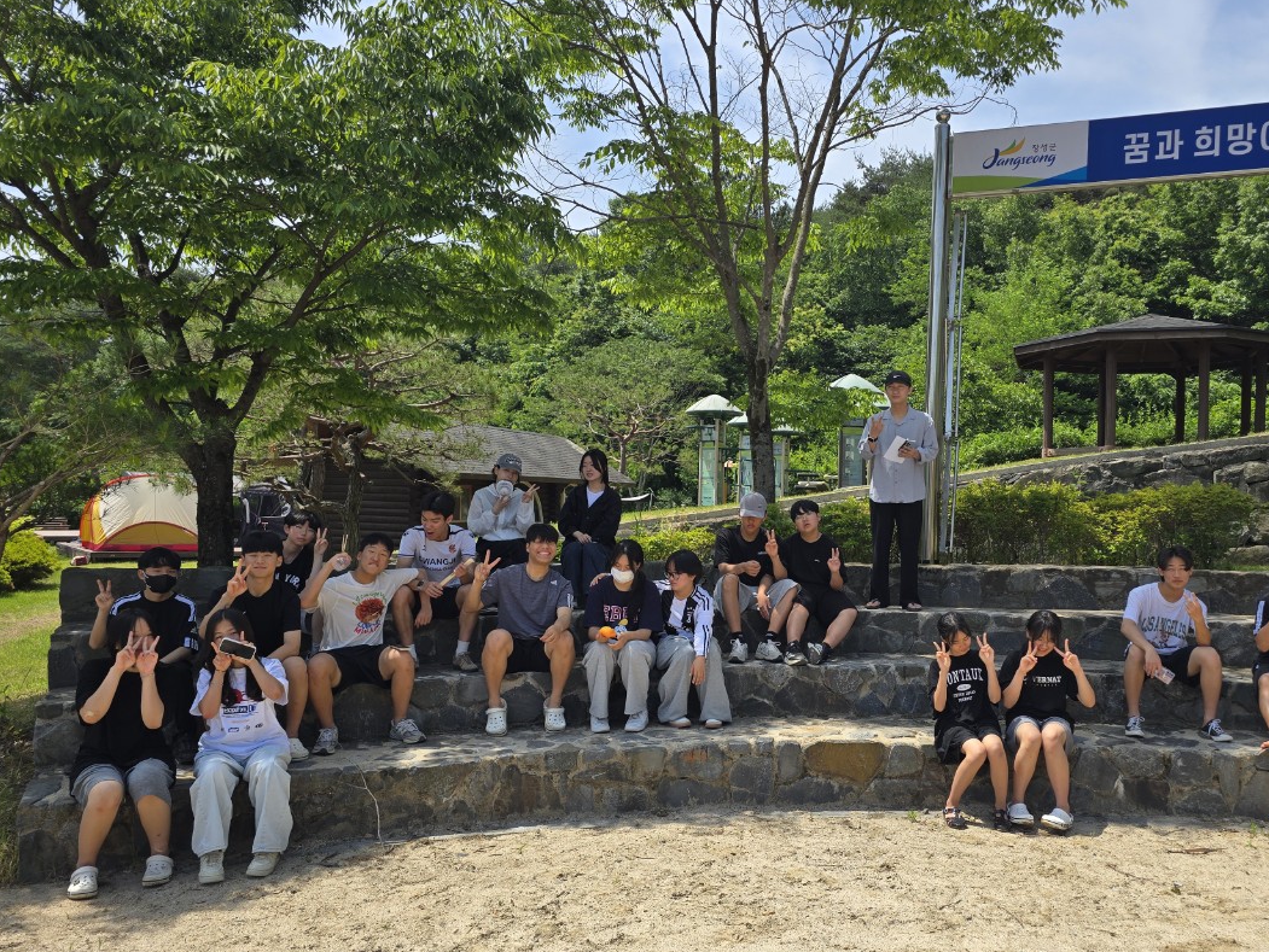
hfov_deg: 63.0
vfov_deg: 49.7
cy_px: 525
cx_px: 749
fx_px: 1027
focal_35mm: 28
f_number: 1.7
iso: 12
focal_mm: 6.3
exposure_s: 1/714
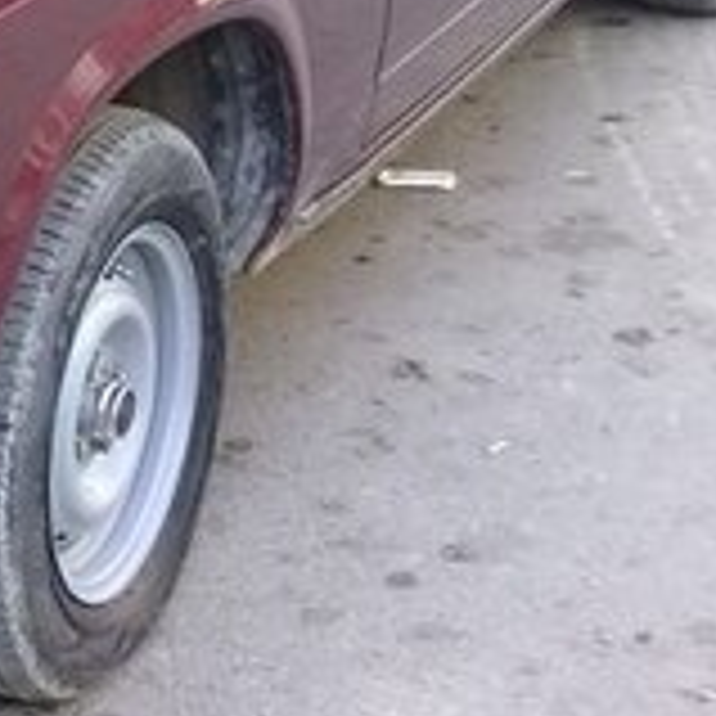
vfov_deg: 15.2
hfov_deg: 13.8
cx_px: -531
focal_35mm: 114
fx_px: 2668
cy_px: 178
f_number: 2.2
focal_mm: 3.3
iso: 64
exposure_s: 1/33
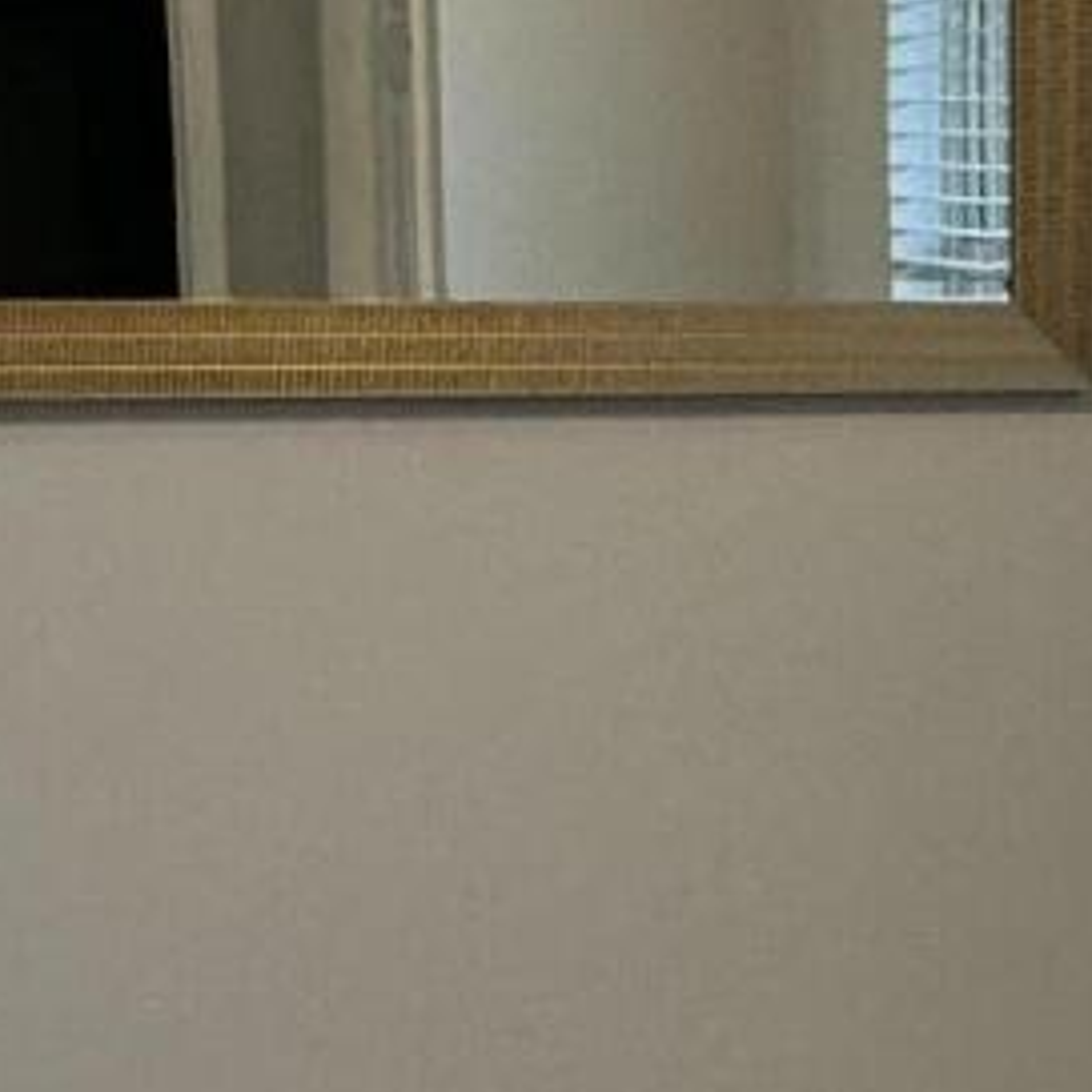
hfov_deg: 18.4
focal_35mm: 91
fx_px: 3248
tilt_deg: -12.2
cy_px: 960
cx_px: 1188
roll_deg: -0.4
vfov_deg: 18.8
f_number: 2.2
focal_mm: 2.22
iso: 160
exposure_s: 1/120
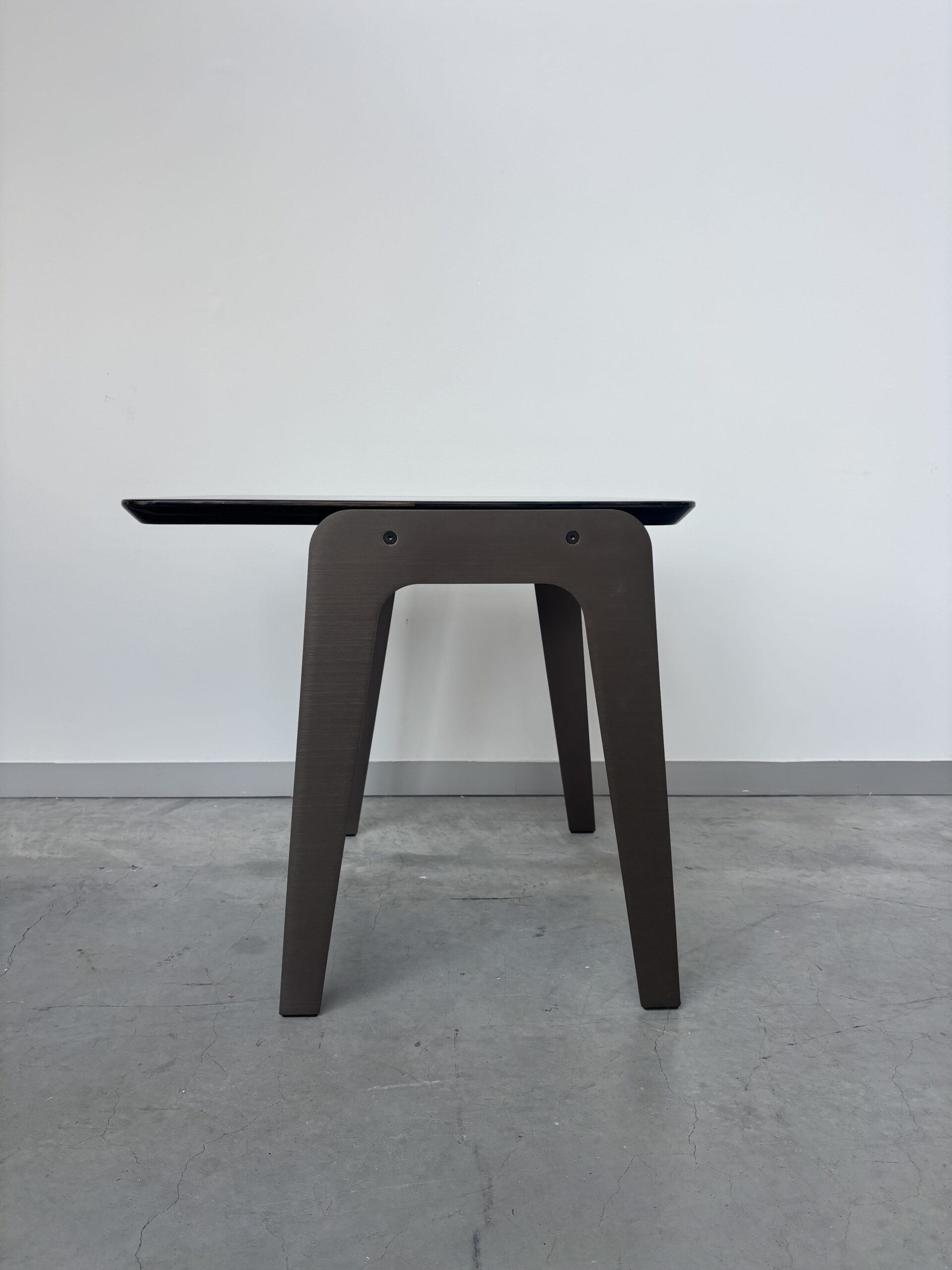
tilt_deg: -9.5
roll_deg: -1.3
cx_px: 476
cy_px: 635
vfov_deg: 67.3
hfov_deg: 53.1
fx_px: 953
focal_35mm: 26
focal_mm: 5.96
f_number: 1.6
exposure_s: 1/477
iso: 50
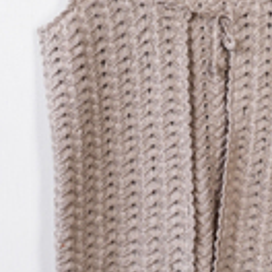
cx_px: 203
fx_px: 1067
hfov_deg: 14.5
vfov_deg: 14.5
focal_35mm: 120
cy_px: 156
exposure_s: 1/80
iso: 320
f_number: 5.6
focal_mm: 32
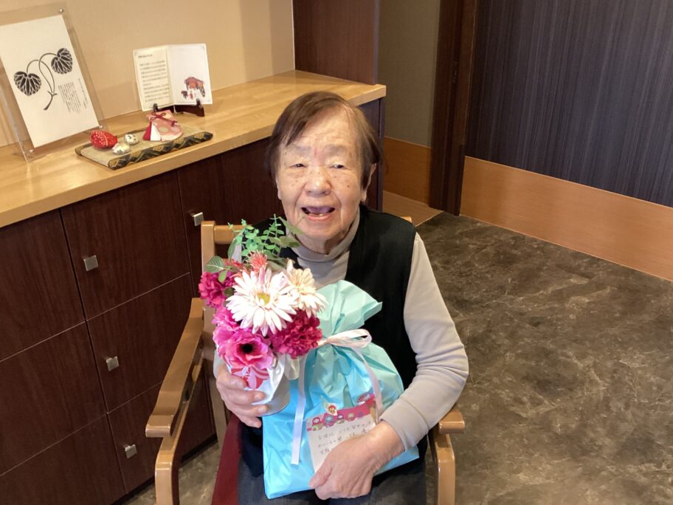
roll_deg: +3.2
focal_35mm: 34
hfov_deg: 53.9
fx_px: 661
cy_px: 266
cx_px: 311
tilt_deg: -30.7
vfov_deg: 41.8
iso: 160
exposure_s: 1/60
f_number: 2.4
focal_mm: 3.3
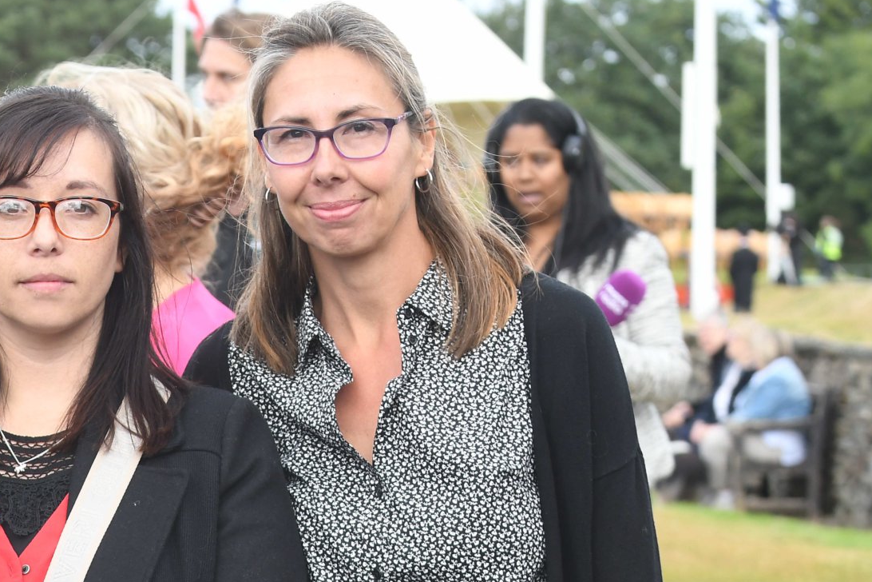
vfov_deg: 7.0
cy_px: 439
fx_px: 4771
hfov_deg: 10.4
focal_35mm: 197
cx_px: 65
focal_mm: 70
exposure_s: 1/400
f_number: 10
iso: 500
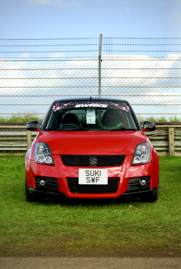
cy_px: 134
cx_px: 90
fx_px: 450
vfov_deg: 33.3
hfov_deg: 22.7
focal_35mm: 60
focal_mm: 40
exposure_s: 1/125
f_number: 5
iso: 100
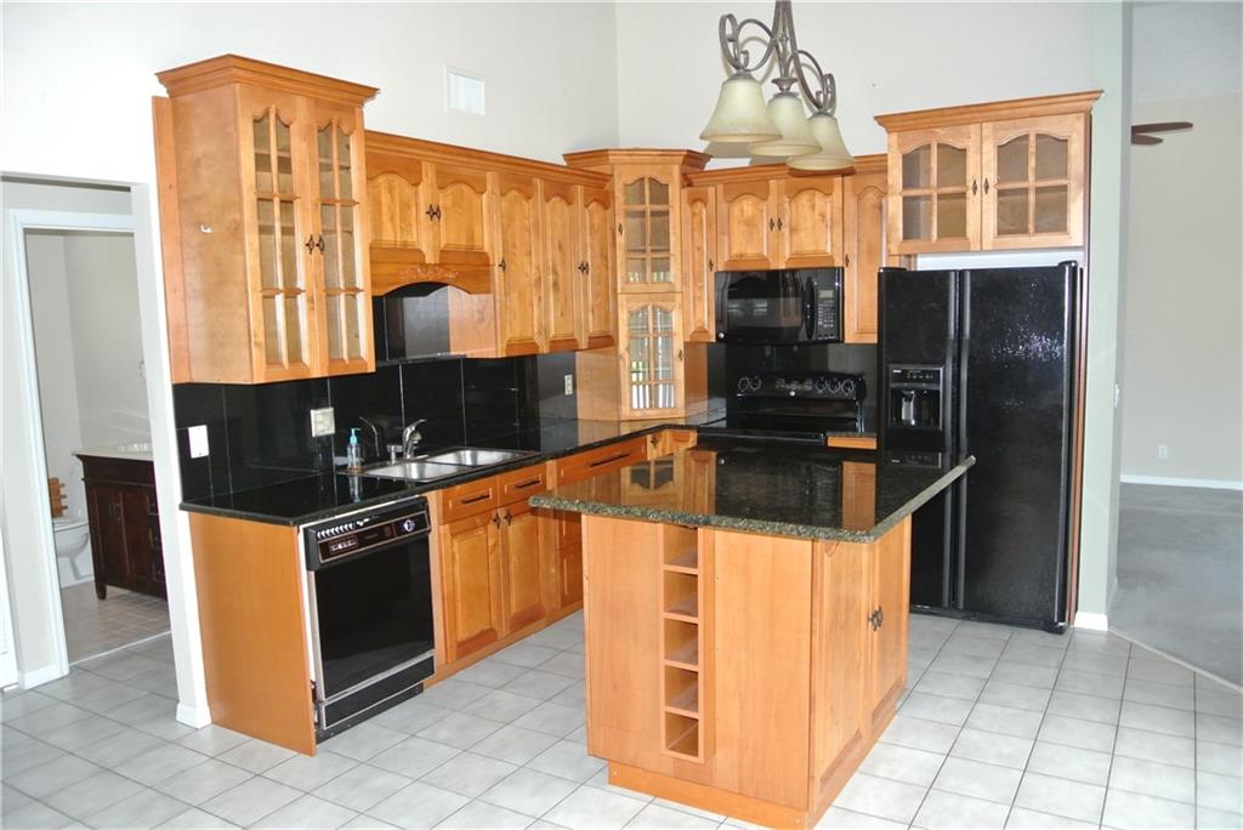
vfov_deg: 48.0
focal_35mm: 27
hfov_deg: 67.4
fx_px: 933
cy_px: 415
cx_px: 622
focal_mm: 10
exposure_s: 1/60
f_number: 3.5
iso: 800
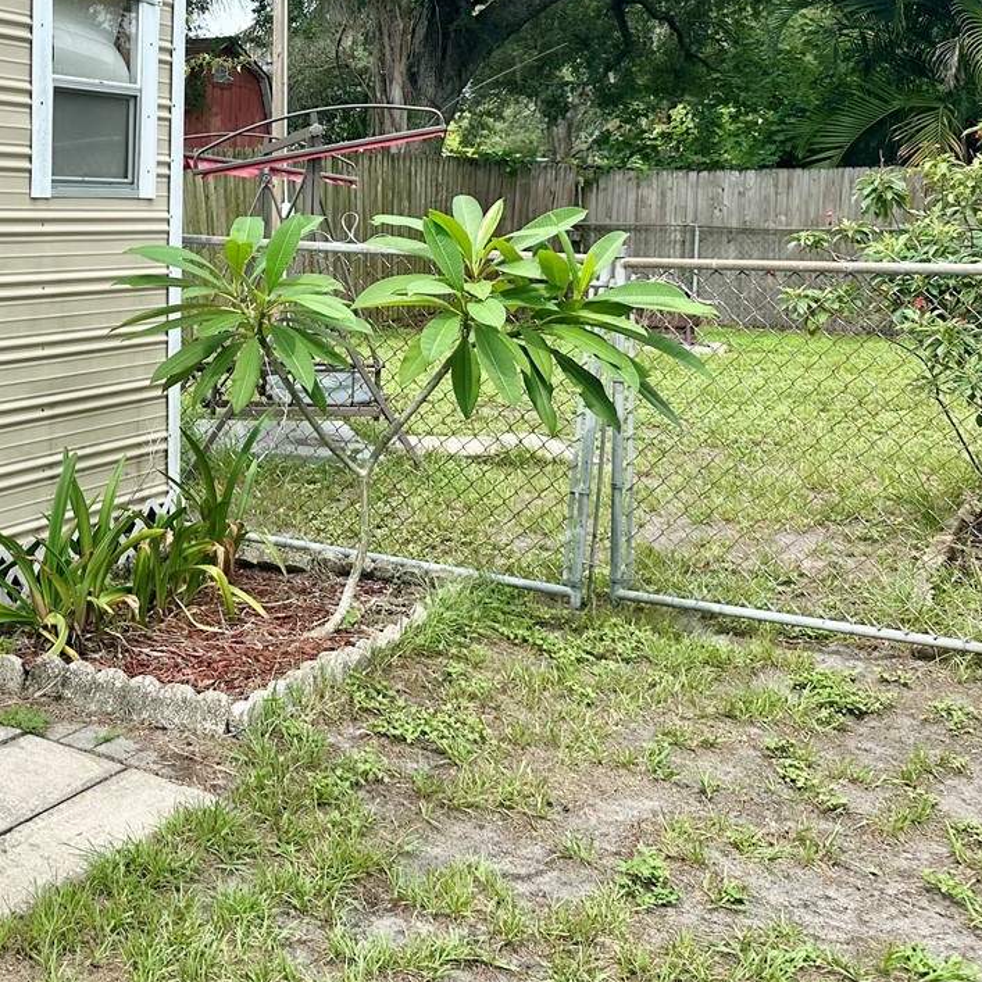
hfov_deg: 32.9
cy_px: 353
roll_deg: -1.3
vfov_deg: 35.1
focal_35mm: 48
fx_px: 1541
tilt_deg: -5.8
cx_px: 33
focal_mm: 6.86
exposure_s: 1/2353
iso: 80
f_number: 1.78
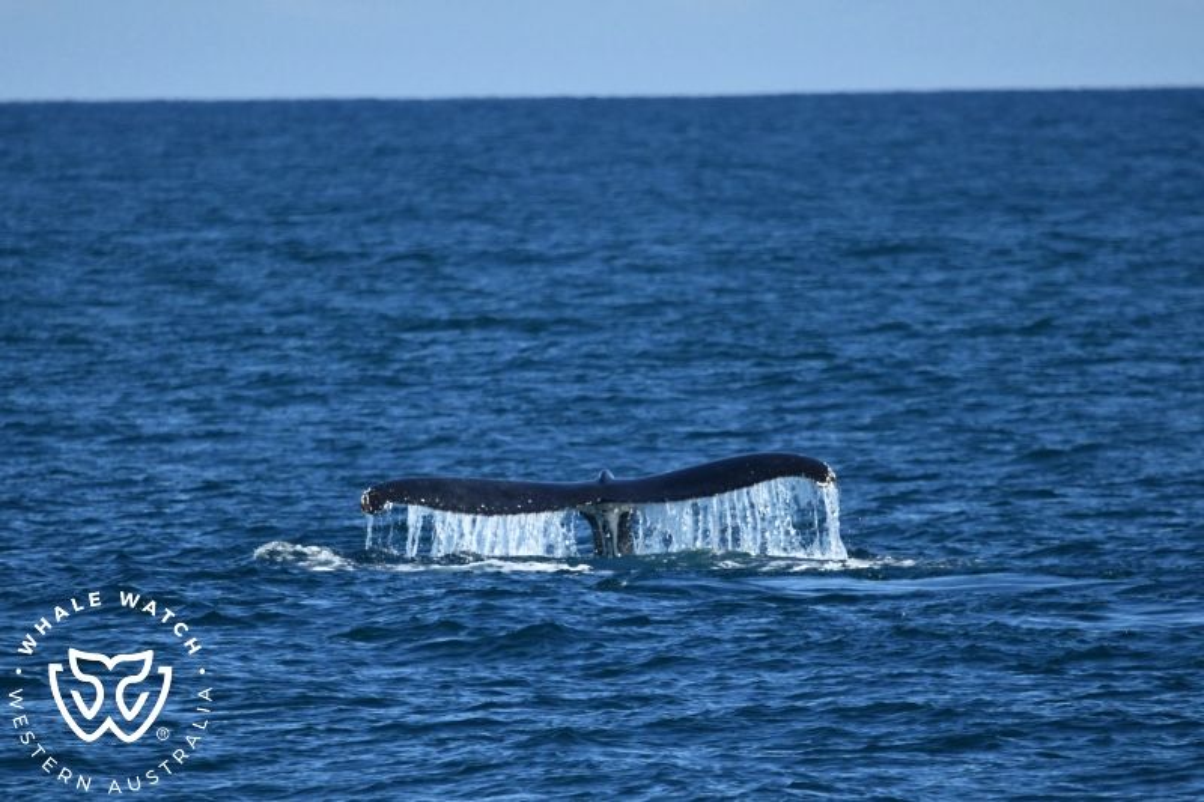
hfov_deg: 3.4
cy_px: 401
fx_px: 20061
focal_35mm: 600
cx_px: 602
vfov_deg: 2.3
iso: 1400
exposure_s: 1/8000
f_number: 6.3
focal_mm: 600
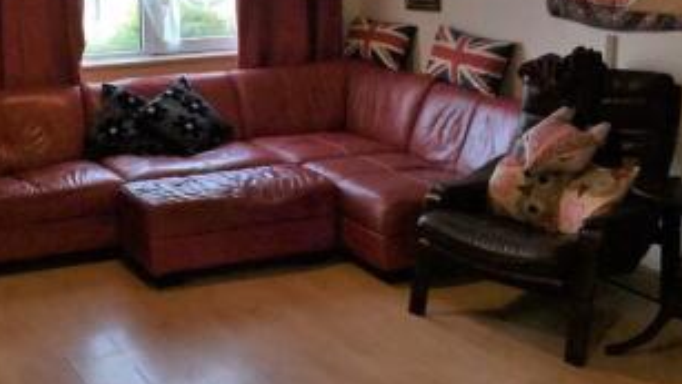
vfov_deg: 20.0
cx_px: 210
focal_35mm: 60
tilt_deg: -10.9
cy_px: 132
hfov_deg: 34.4
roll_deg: +1.2
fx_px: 1086
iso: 40
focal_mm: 4.15
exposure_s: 1/25
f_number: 2.2
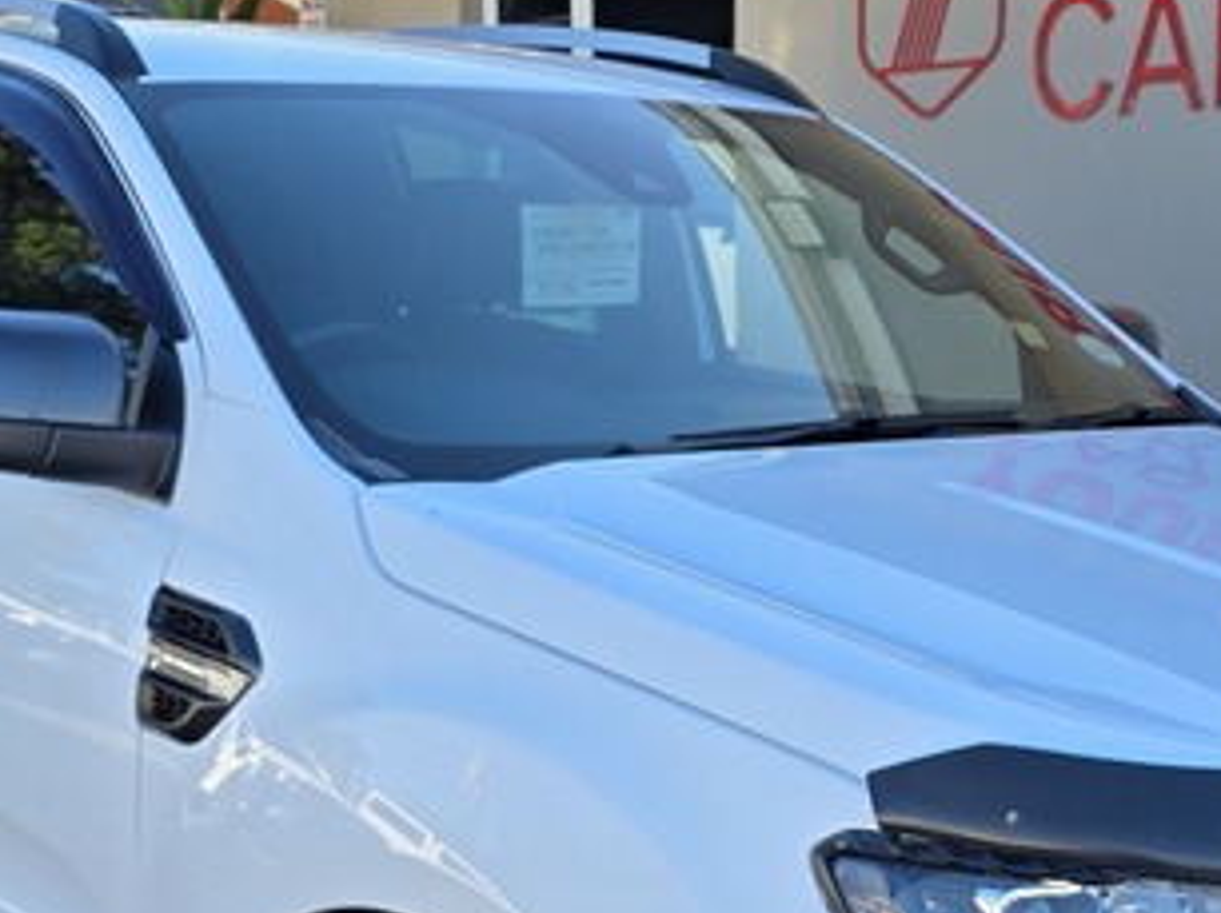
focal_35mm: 77
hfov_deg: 25.3
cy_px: 801
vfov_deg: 18.8
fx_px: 2714
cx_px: 698
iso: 80
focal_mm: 6.3
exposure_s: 1/2192
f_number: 1.7
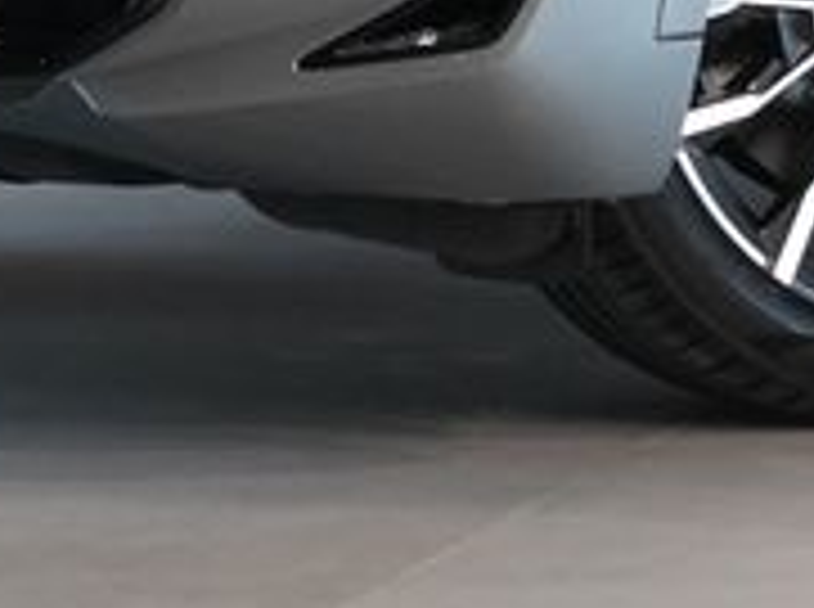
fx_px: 7932
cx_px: 796
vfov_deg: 4.3
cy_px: -570
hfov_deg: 5.9
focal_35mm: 338
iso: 3200
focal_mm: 62
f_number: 5.6
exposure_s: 1/160
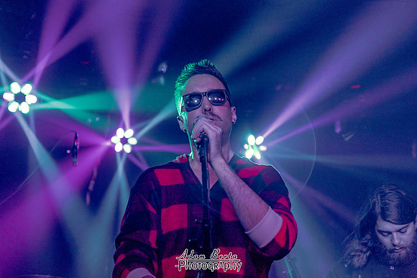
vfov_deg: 16.2
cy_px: 111
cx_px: 208
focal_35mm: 84
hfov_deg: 24.2
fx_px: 974
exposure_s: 1/160
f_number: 2.8
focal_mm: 70
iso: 1000
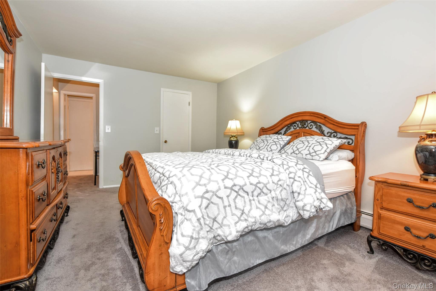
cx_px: 218
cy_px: 146
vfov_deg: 70.5
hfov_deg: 93.3
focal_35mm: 17
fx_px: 206
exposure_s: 1/60
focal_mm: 17
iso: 800
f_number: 4
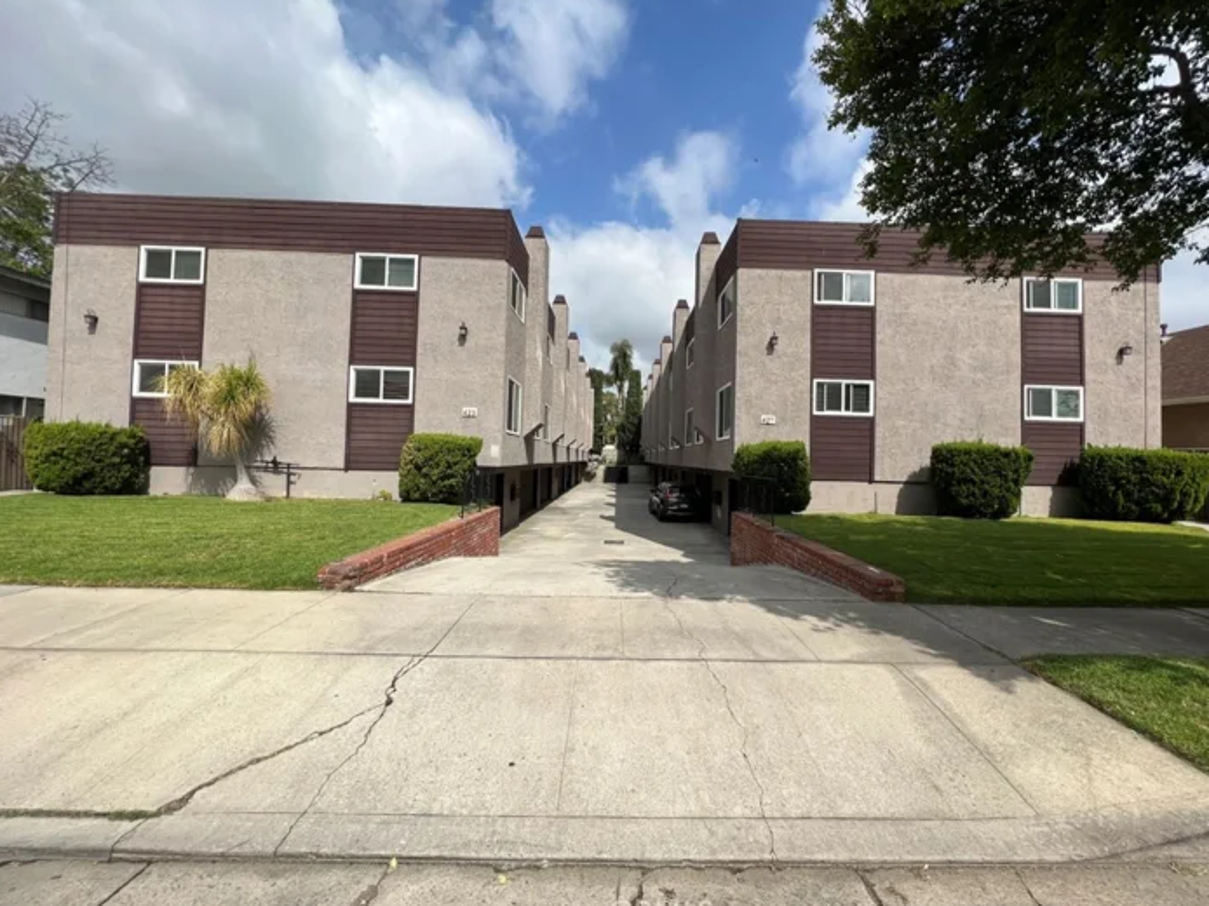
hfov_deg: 102.0
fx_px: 489
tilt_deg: +2.3
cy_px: 443
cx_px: 633
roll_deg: -1.7
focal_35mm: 14
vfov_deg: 85.6
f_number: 1.8
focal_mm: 1.57
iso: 32
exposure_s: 1/2179
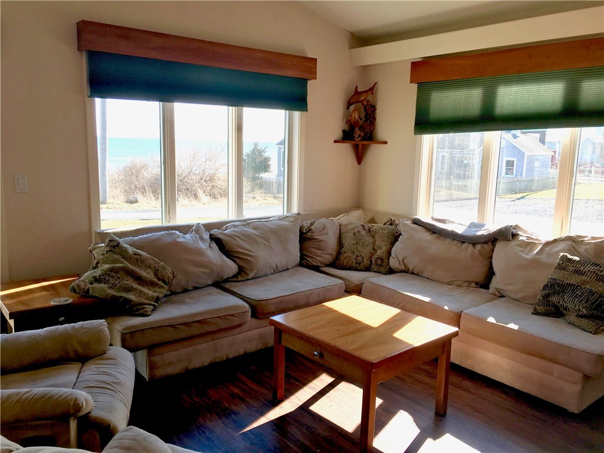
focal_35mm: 29
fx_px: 506
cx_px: 302
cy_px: 226
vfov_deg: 48.2
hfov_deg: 61.7
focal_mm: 4.15
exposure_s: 1/187
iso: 25
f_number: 2.2
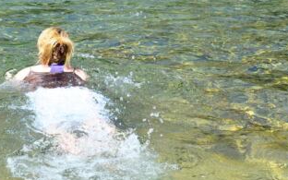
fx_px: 934
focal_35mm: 119
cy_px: 92
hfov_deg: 17.4
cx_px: 79
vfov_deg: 11.0
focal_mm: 38
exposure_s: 1/320
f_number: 9
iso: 200
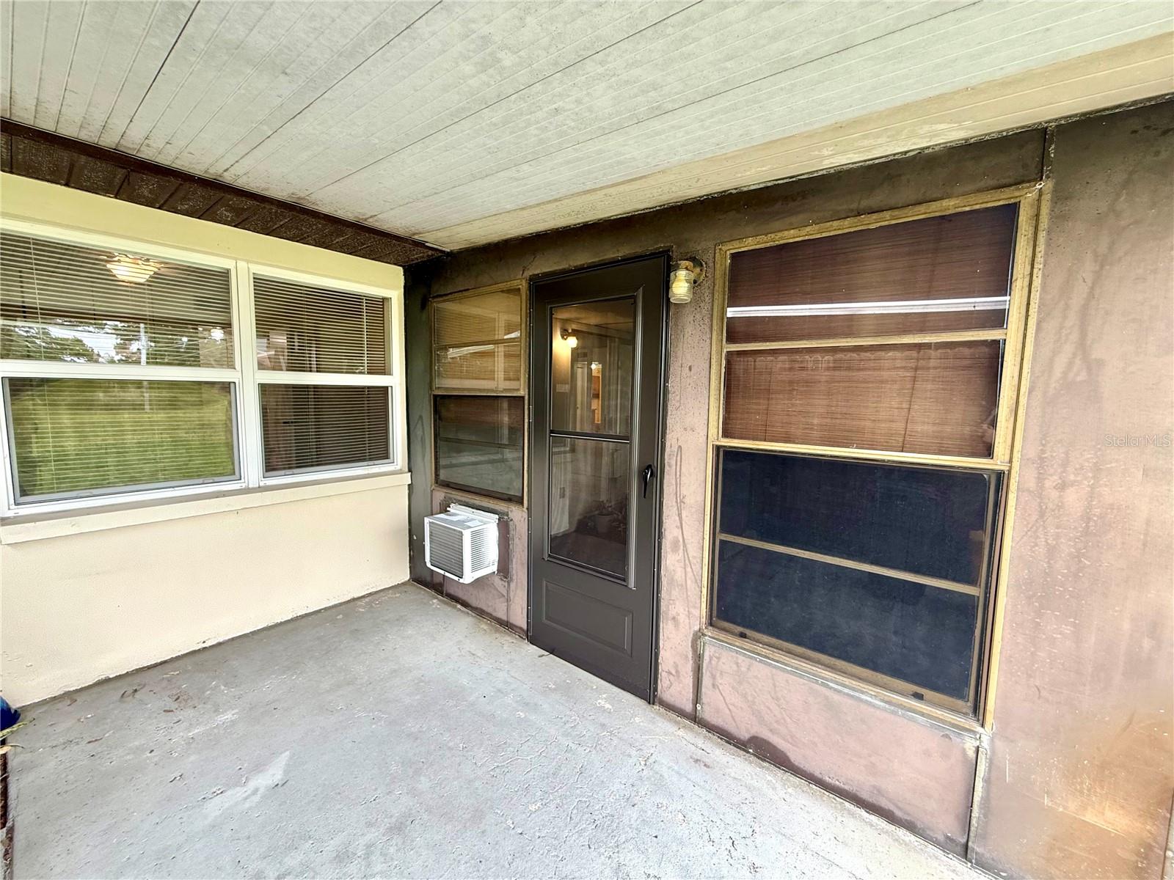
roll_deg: -0.2
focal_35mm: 14
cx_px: 587
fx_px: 475
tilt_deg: -4.2
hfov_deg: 102.1
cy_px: 440
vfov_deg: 85.7
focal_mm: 2.22
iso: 125
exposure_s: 1/99
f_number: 2.2
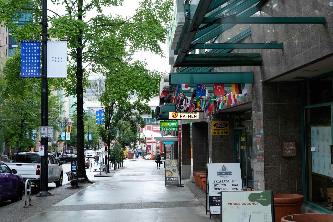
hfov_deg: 41.9
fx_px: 435
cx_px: 166
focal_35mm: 47
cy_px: 111
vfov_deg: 28.7
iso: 1600
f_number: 7.1
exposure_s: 1/250
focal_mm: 47
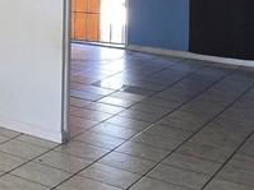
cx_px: -144
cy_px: -32
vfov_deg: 20.6
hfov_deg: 22.7
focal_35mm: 67
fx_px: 491
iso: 100
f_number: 2.2
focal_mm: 2.2
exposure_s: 1/60
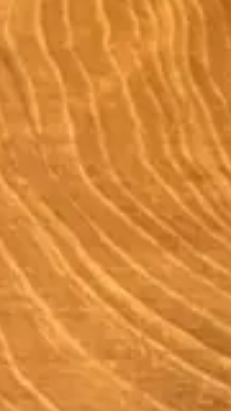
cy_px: 462
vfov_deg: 10.9
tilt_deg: -56.7
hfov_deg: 5.5
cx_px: 891
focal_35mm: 195
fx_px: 2123
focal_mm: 3.99
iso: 400
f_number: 1.8
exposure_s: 1/33
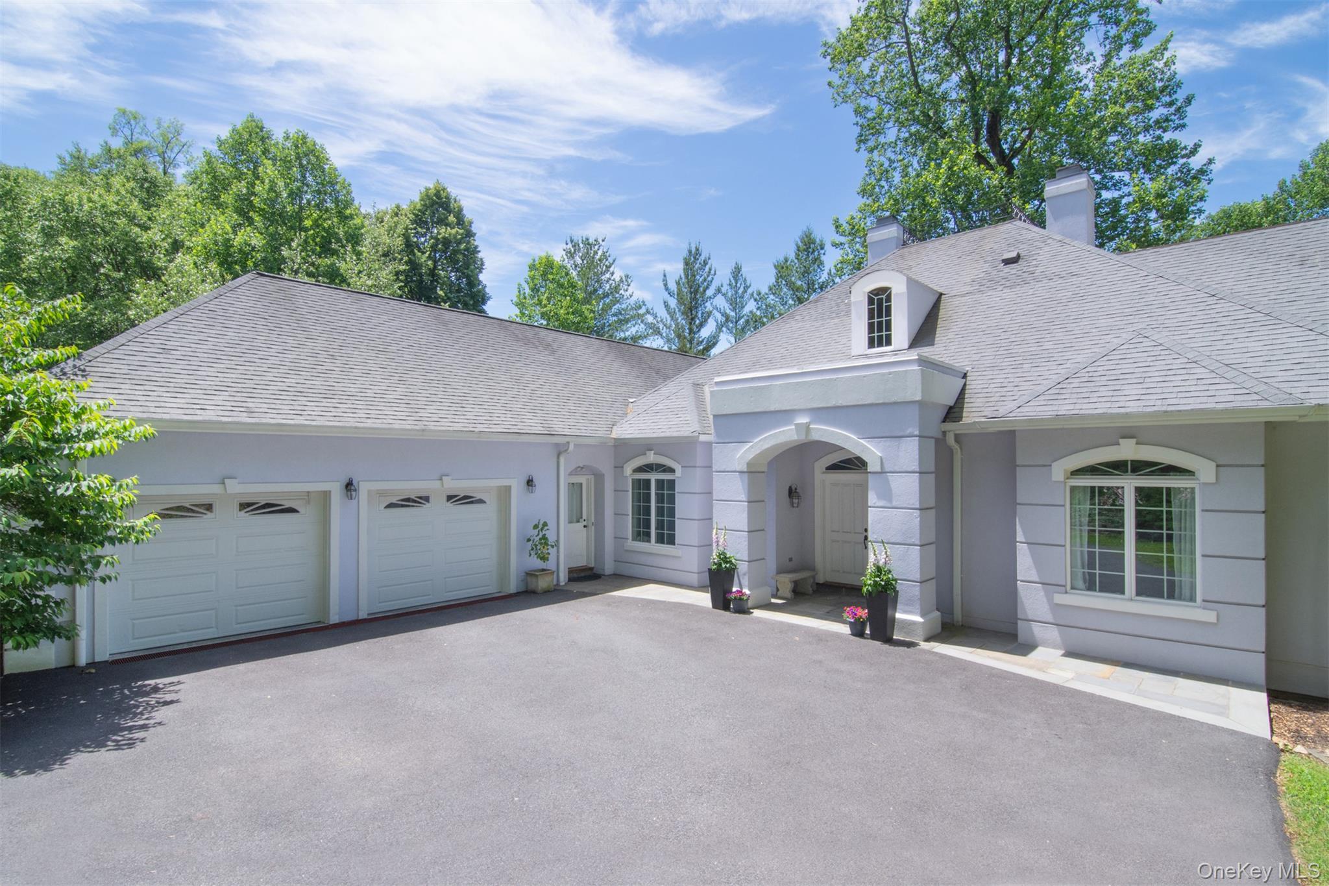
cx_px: 664
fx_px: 609
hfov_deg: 95.0
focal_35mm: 16
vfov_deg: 72.0
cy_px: 443
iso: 400
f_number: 14
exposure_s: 1/200
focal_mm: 11
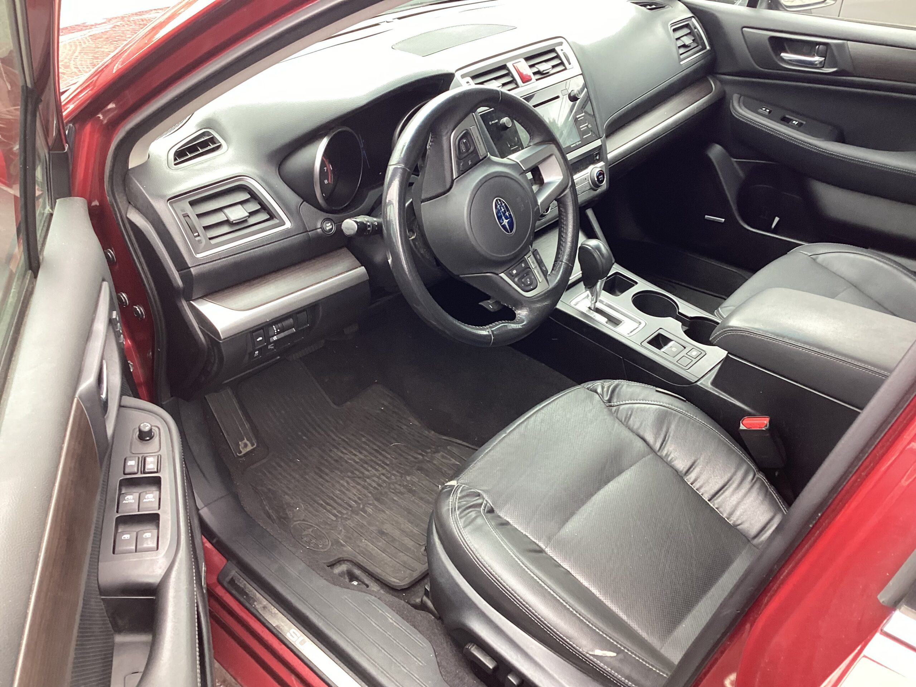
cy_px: 344
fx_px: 820
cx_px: 458
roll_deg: -0.1
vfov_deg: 45.4
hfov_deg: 58.4
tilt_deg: -31.3
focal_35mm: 31
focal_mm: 3.3
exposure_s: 1/120
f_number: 2.4
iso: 80
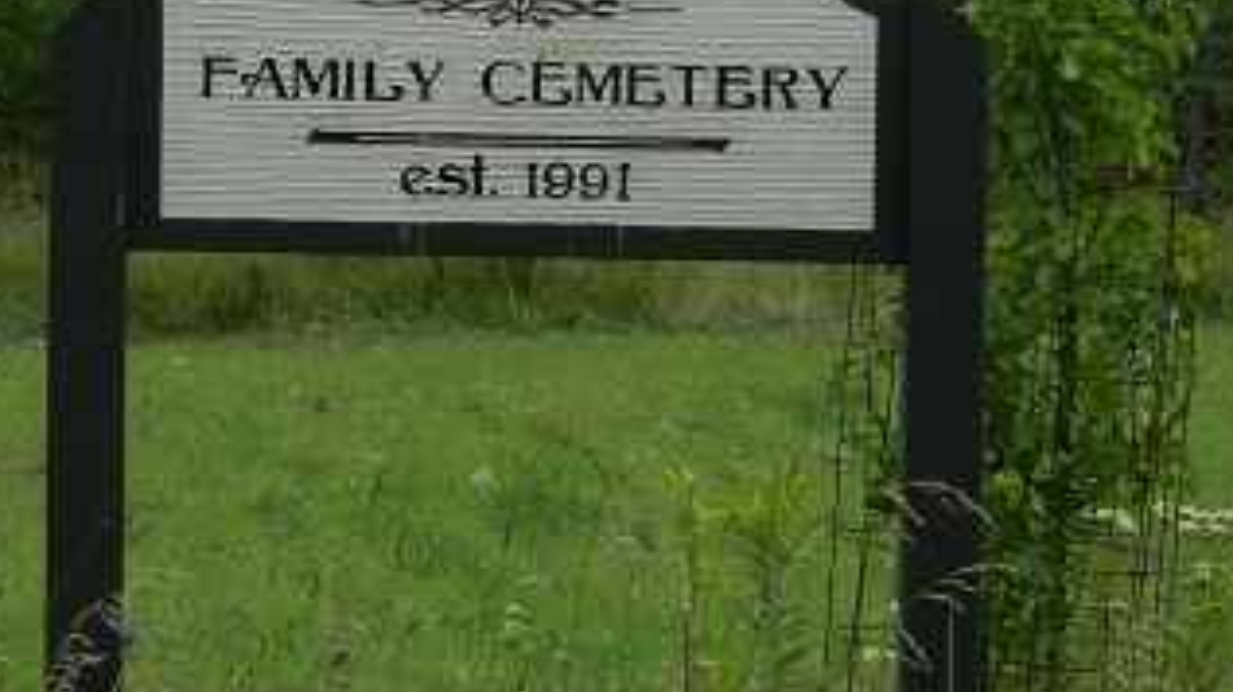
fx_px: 9706
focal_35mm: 297
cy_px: 583
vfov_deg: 4.1
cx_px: 603
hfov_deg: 7.3
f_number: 5.2
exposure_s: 1/800
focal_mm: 25.9
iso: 160
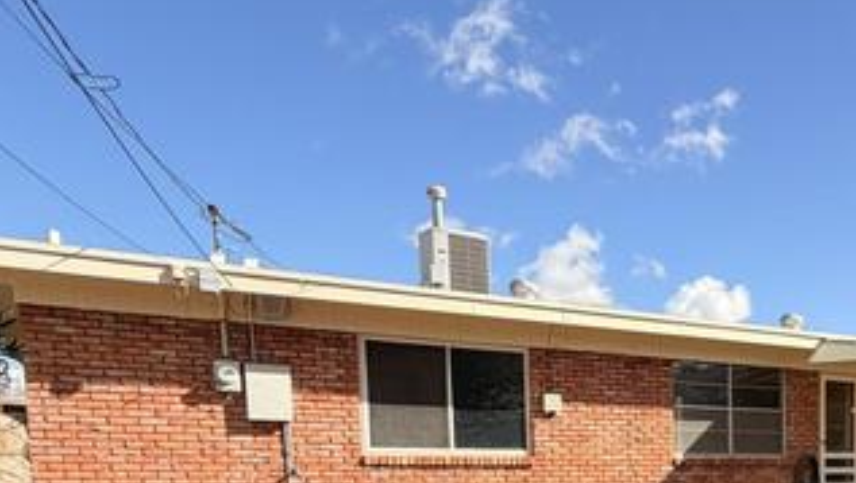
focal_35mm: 41
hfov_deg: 40.4
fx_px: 931
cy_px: 550
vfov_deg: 26.5
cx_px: 930
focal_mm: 2.22
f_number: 2.2
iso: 32
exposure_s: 1/770
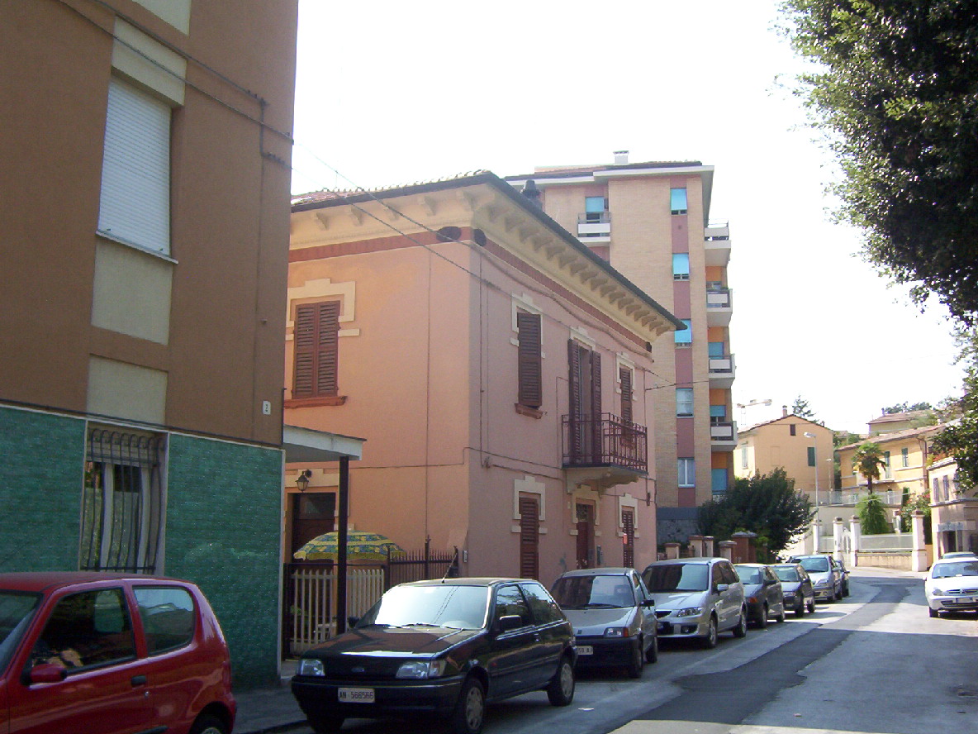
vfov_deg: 39.7
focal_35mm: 36
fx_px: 1017
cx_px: 489
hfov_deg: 51.4
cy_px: 367
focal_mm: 5.54
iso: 100
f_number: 2.76
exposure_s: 1/928
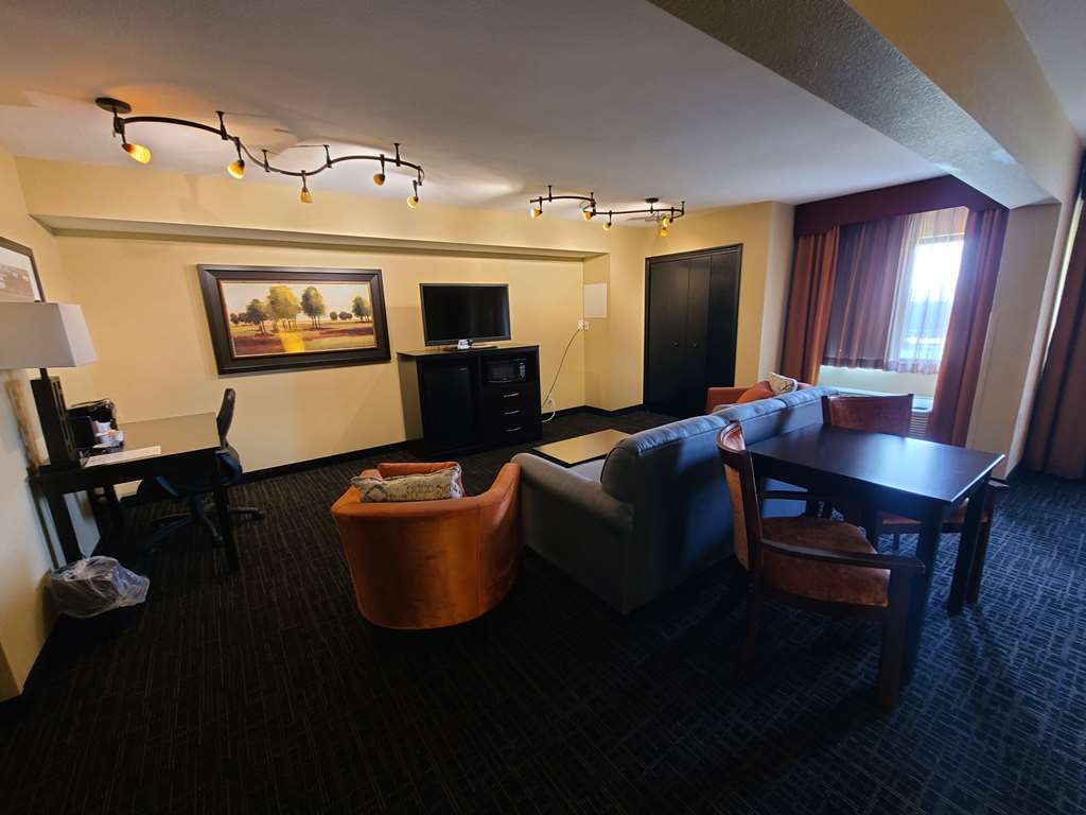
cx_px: 543
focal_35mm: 13
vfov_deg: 89.9
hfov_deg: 106.2
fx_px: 408
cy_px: 408
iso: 100
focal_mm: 2.2
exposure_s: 1/8
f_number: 2.2
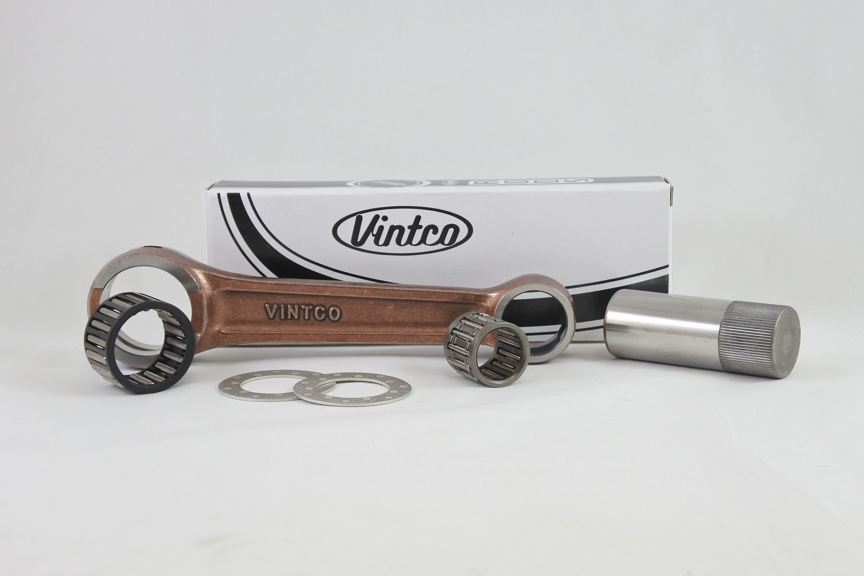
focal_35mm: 56
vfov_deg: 24.2
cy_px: 288
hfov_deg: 35.6
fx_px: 1344
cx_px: 432
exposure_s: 1/125
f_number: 4.8
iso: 500
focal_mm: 21
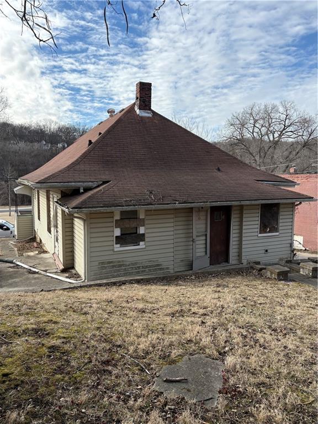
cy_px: 212
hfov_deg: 53.1
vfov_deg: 67.3
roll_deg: -0.5
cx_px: 159
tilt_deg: -5.5
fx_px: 318
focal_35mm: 26
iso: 50
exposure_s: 1/2075
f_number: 1.6
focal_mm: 5.96
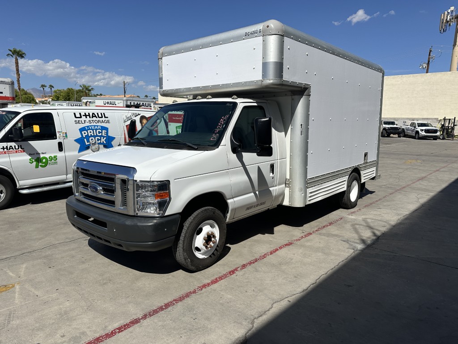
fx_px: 318
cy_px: 172
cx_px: 229
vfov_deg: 56.8
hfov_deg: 71.6
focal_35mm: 24
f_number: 1.78
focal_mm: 6.86
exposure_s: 1/9709
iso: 80
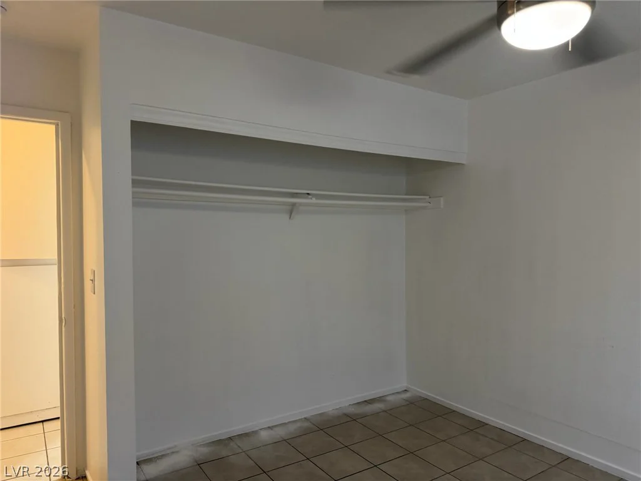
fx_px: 444
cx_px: 320
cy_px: 240
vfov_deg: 56.8
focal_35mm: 24
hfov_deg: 71.6
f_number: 1.78
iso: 250
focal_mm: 6.76
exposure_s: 1/60
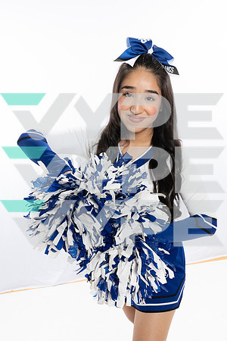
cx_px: 114
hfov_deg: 35.1
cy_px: 170
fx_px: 359
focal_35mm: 38
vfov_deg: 50.7
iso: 1250
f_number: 9
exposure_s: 1/250
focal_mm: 38
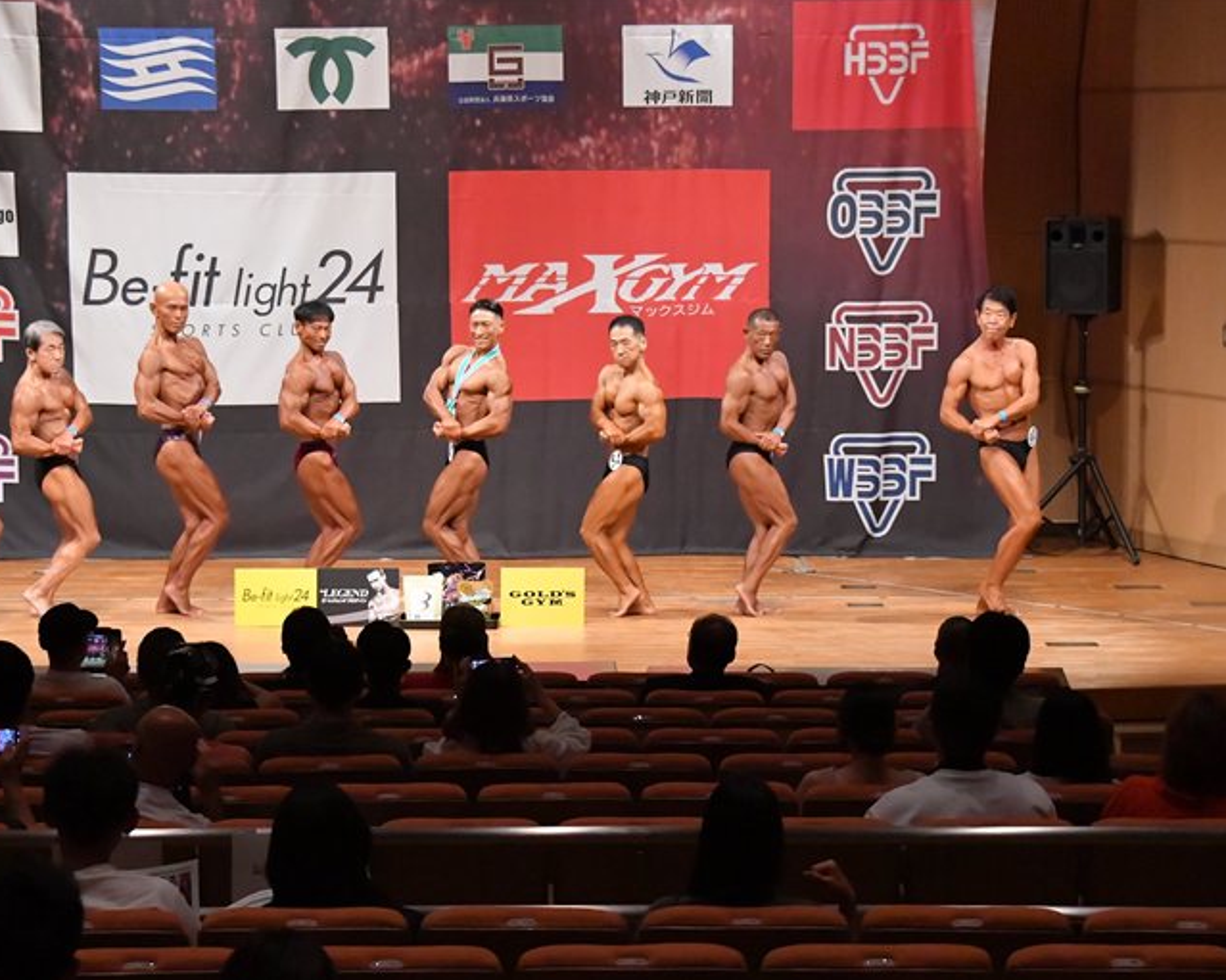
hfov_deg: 16.6
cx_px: 594
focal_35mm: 116
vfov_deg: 13.3
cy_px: 489
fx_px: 4208
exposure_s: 1/400
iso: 10000
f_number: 5.6
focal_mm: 68
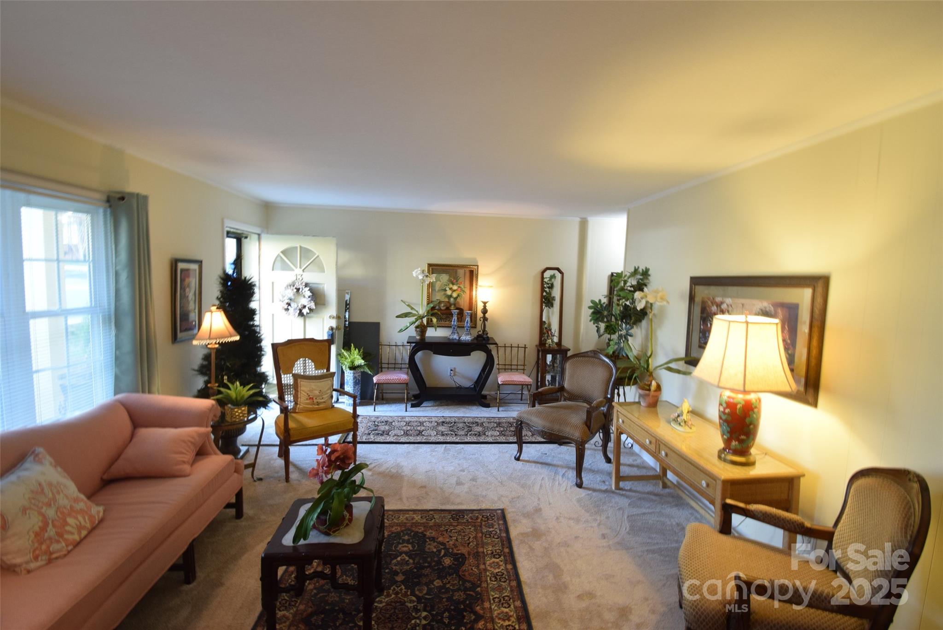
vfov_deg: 77.4
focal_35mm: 15
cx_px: 472
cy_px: 315
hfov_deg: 100.4
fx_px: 393
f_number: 10
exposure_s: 1/5
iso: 800
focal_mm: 10
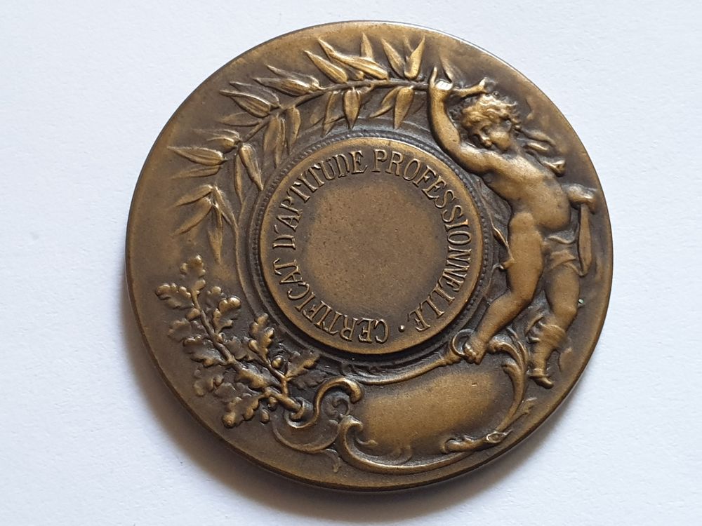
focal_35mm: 26
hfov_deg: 67.3
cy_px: 263
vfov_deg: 53.1
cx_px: 351
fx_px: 527
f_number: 2.4
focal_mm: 4.3
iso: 320
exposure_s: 1/50
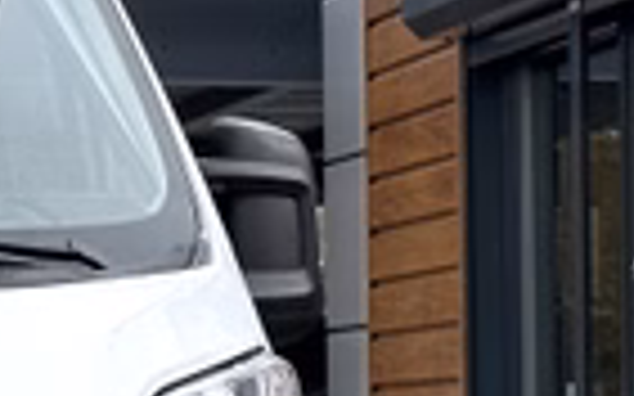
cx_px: -108
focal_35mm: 289
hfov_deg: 7.2
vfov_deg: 4.5
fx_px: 4992
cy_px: 477
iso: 64
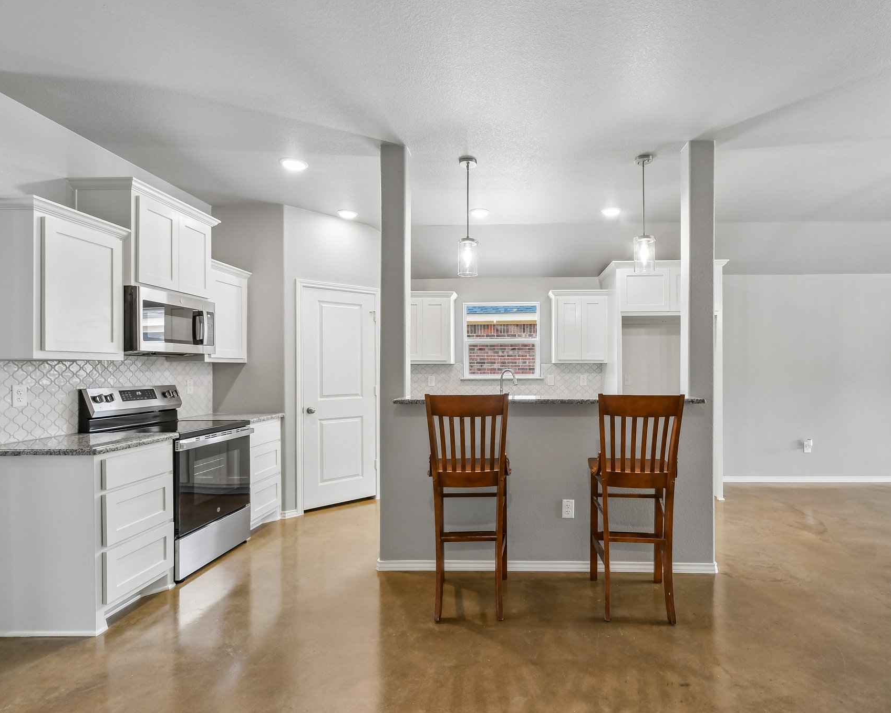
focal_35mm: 17
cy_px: 357
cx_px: 503
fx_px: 448
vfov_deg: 77.0
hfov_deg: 89.2
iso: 400
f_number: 8
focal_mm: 10
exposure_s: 1/10
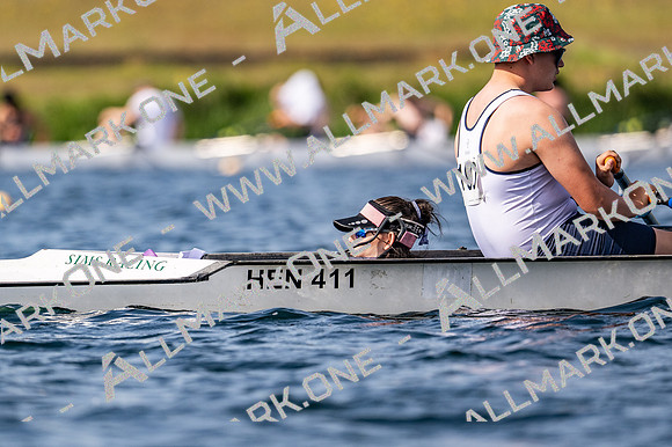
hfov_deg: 3.4
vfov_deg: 2.3
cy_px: 224
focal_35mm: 600
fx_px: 11193
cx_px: 336
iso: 160
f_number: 4.5
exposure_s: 1/2500
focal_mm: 400
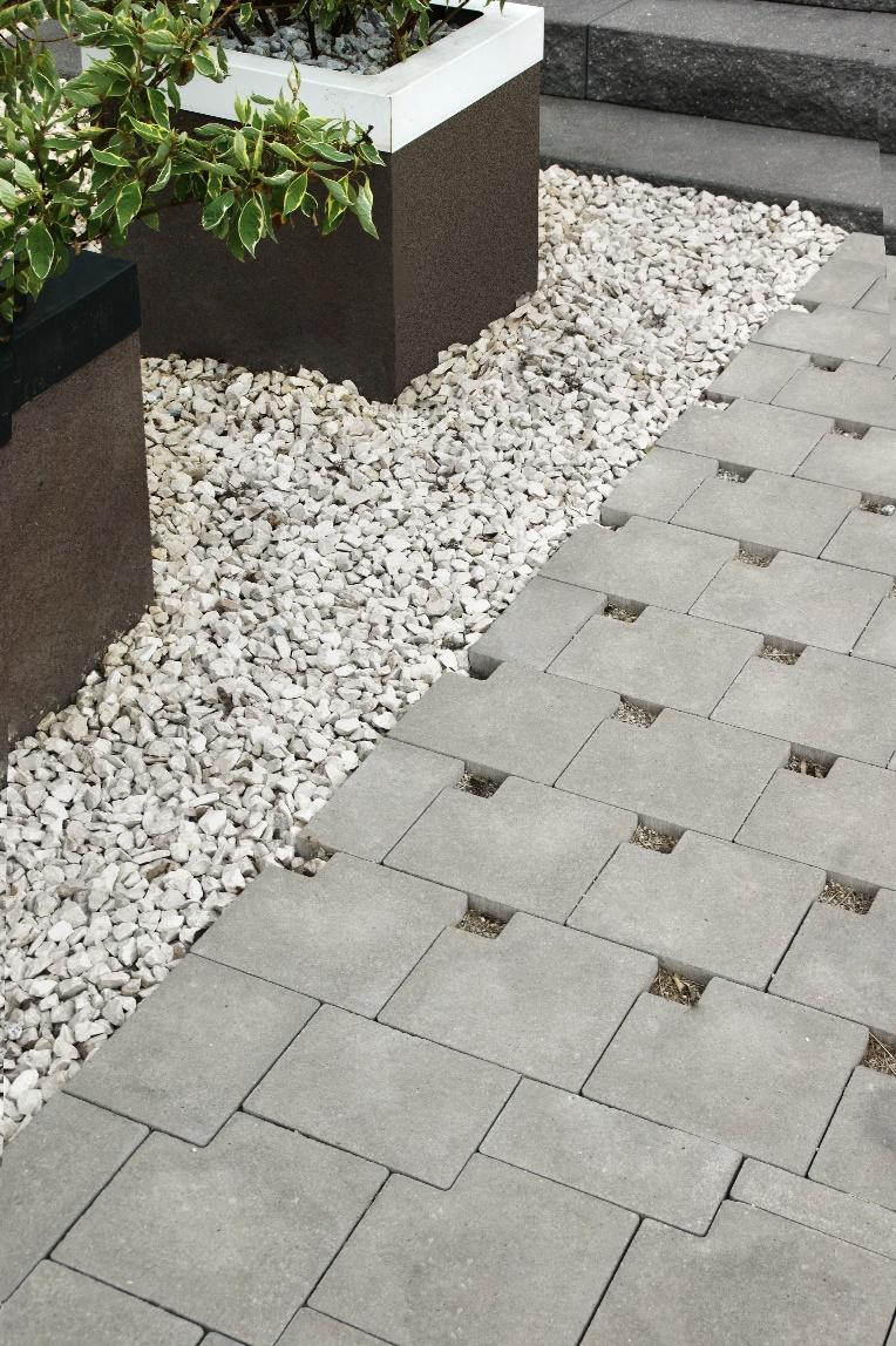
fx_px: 2243
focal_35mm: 60
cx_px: 448
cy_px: 673
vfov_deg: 33.4
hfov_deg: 22.6
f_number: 10
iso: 100
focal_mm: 40
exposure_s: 1/100
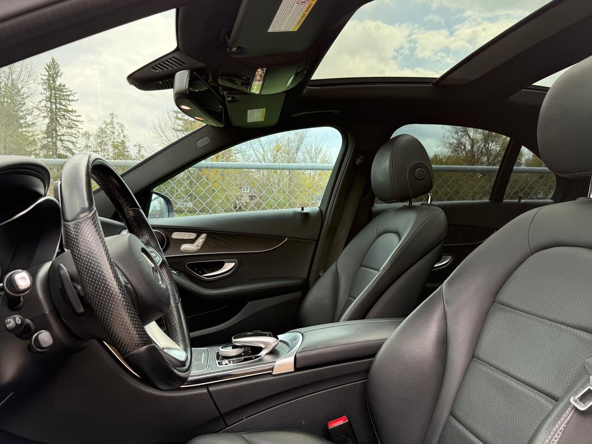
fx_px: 428
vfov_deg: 54.9
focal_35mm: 25
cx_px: 291
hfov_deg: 69.4
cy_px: 216
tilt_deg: +0.0
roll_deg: +3.0
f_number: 1.78
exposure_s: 1/602
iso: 100
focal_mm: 6.76
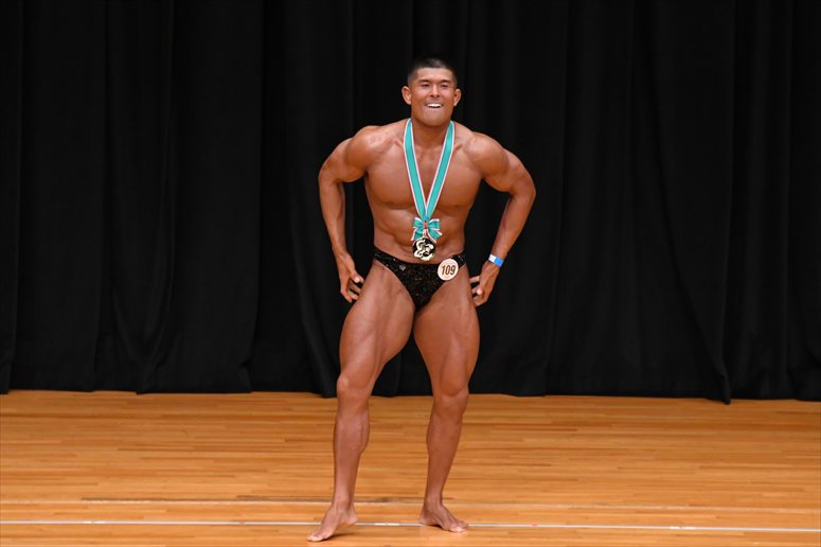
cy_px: 274
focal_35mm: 300
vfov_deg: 4.6
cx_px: 410
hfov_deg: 6.9
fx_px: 6838
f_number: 5.6
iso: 3200
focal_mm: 200
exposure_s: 1/400
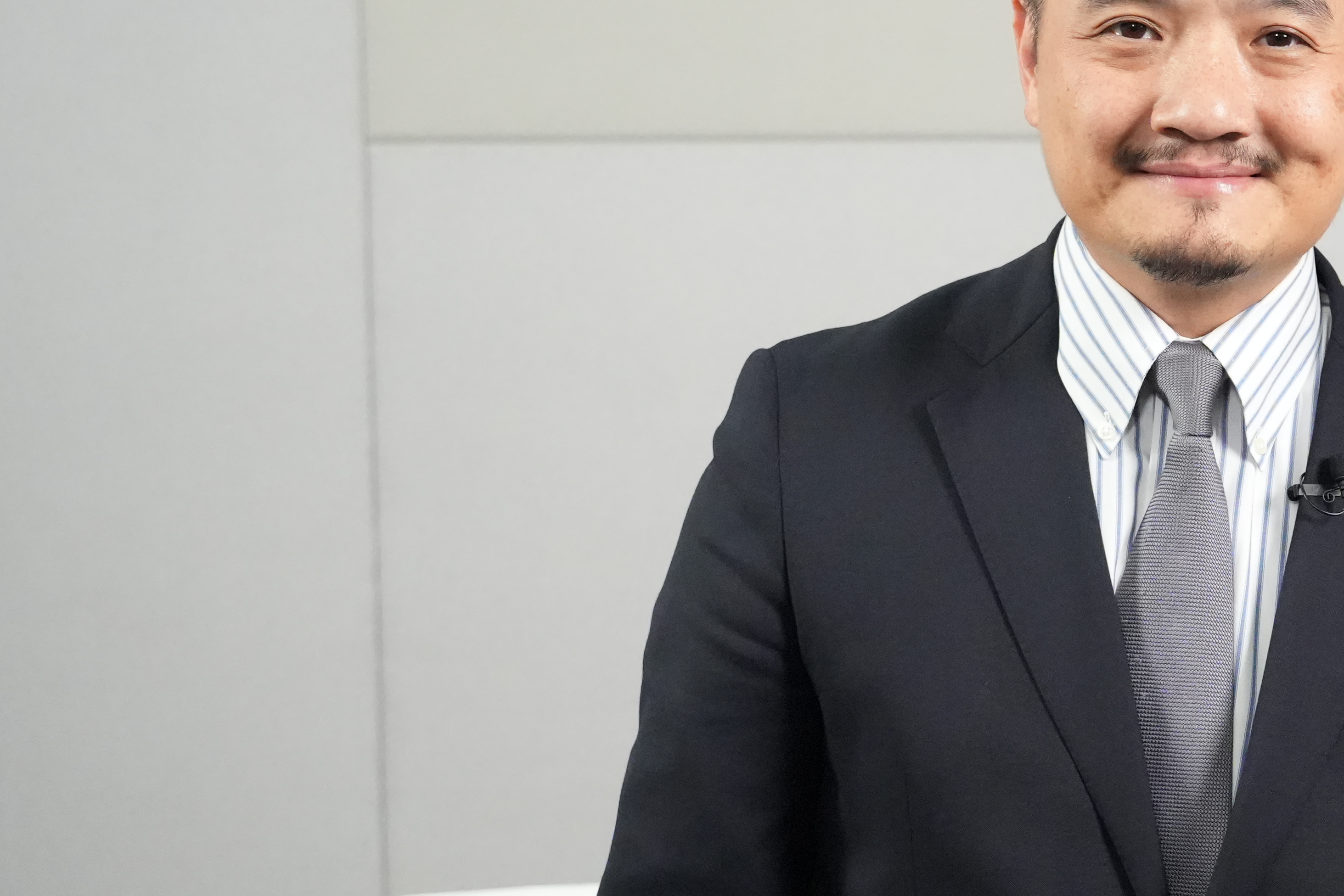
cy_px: 439
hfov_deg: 23.8
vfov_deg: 17.3
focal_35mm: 79
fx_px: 2949
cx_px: 1543
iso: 10000
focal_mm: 33
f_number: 4
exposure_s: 1/800
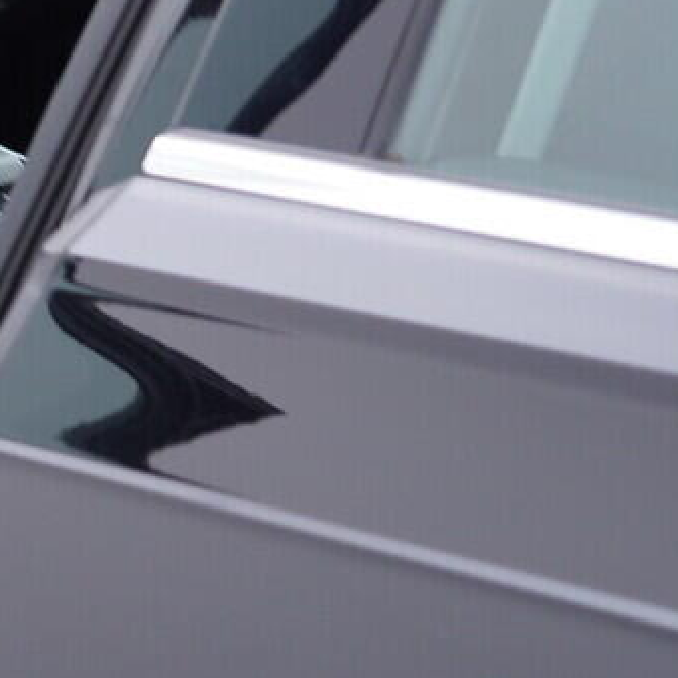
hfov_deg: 11.7
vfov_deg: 13.3
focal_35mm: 131
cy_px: 315
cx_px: -749
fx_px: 2903
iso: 125
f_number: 2.8
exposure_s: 1/40
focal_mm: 24
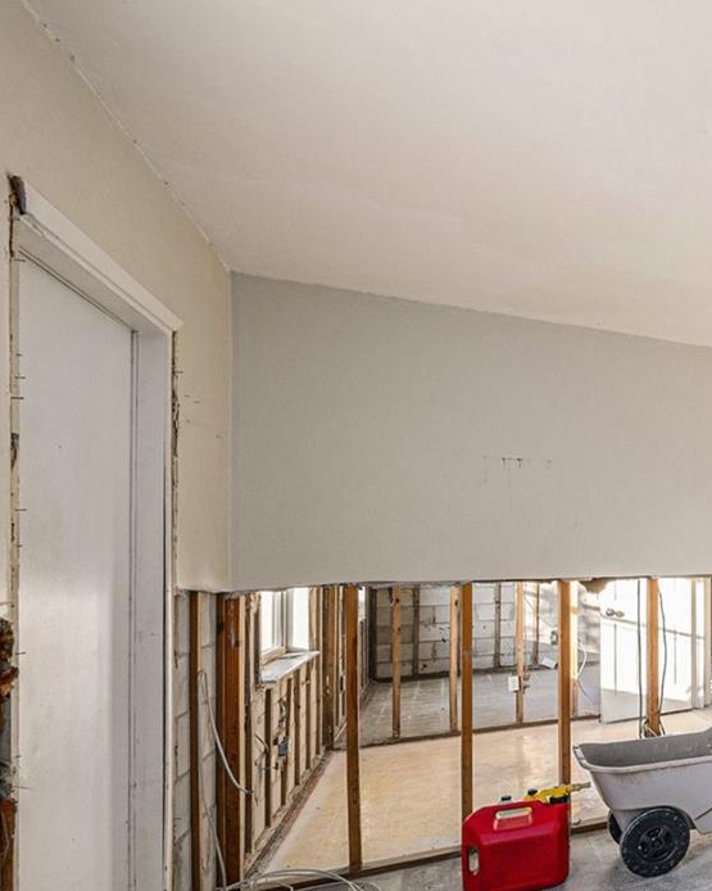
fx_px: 685
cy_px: 569
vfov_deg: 64.8
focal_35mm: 26
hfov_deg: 34.9
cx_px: 953
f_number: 7.1
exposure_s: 1/160
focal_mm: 12
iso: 400
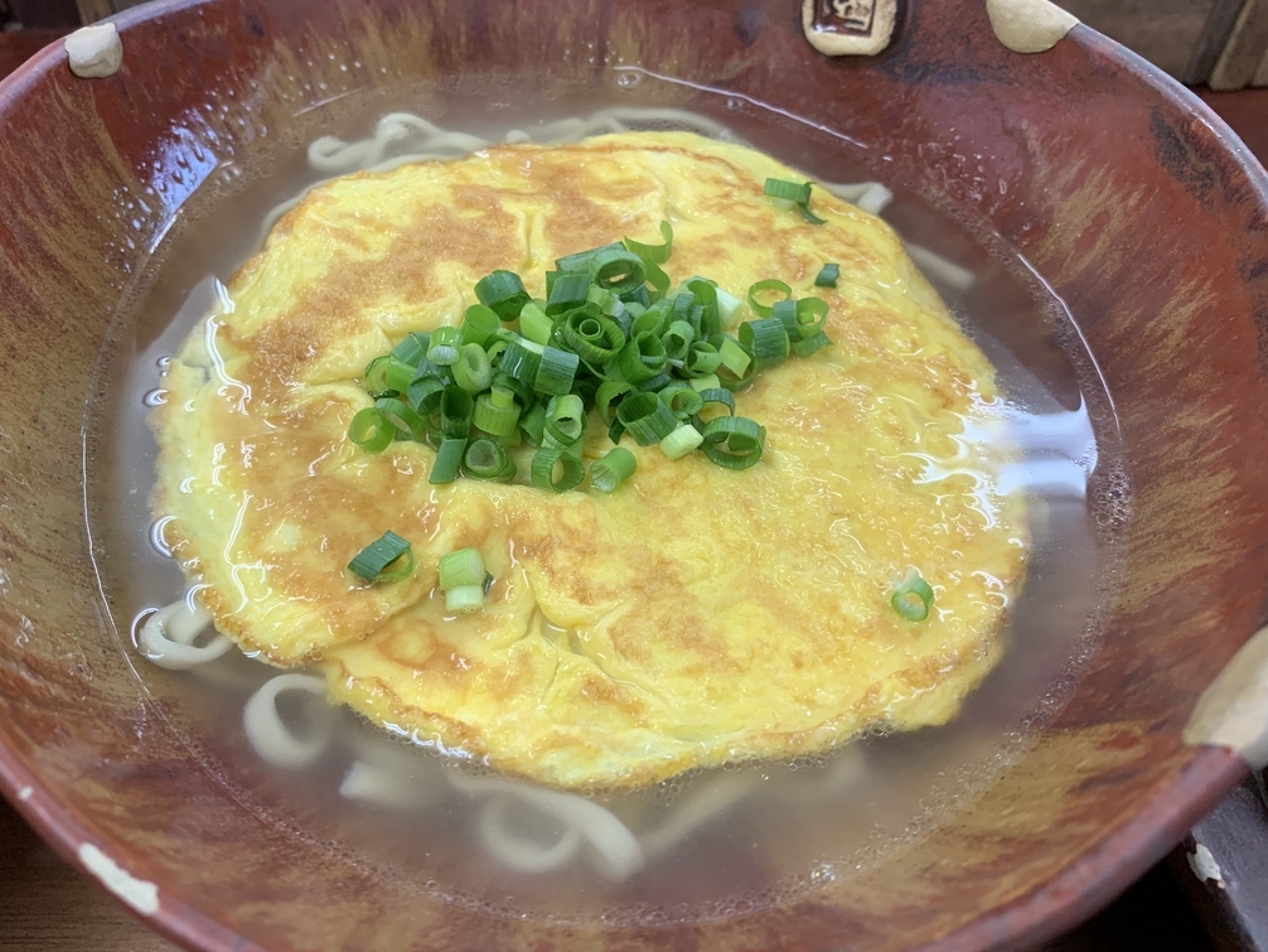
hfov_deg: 58.2
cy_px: 439
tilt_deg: -46.1
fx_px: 1136
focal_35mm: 31
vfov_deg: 45.4
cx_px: 570
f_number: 1.8
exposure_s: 1/90
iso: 100
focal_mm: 4.25
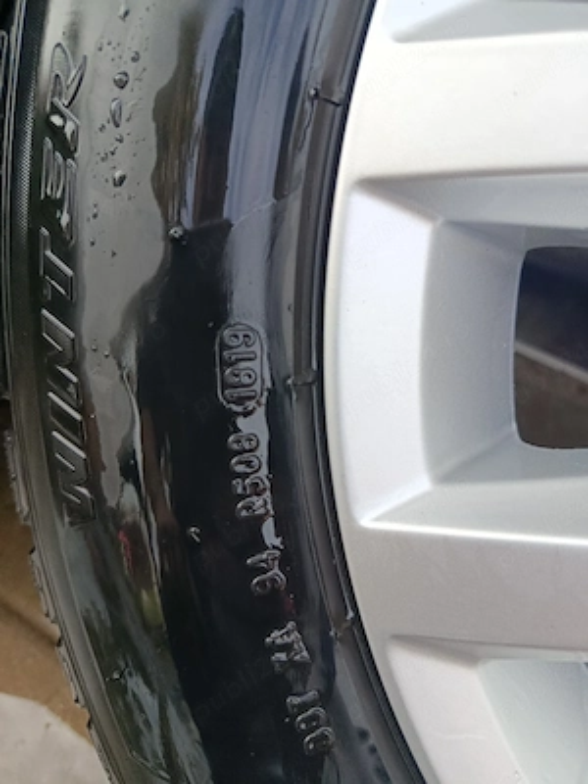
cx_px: 294
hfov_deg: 56.8
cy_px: 392
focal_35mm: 24
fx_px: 544
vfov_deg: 71.6
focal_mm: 5.24
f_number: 1.7
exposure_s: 1/110
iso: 50
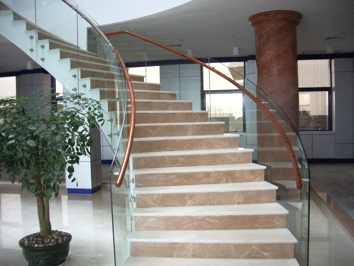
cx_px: 177
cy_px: 133
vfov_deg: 40.7
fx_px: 358
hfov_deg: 52.6
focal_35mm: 35
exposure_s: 1/40
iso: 160
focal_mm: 5.8
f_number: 2.6
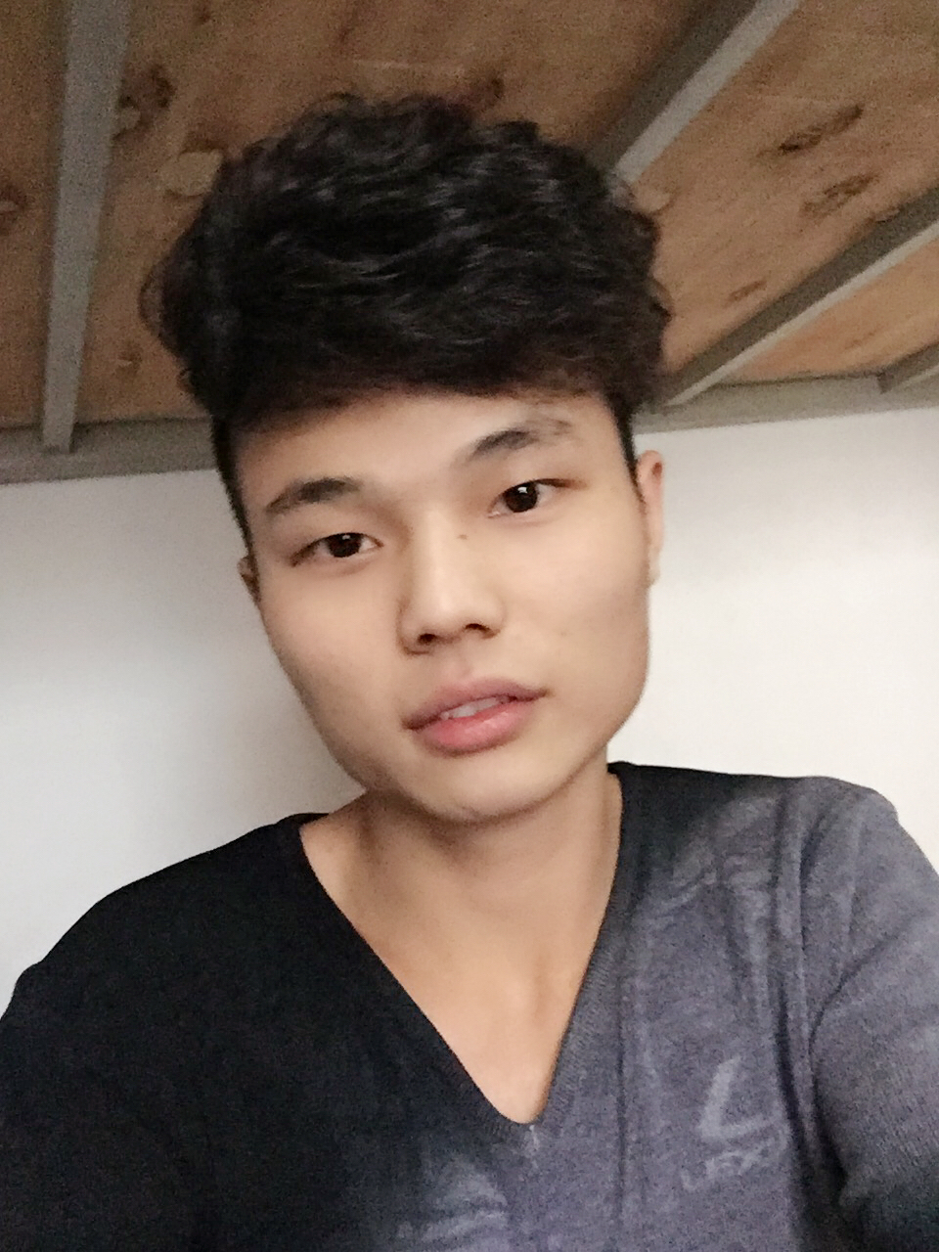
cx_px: 470
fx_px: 1121
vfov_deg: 58.4
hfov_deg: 45.4
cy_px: 626
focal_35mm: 31
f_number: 2.2
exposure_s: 1/17
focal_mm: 2.65
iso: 640
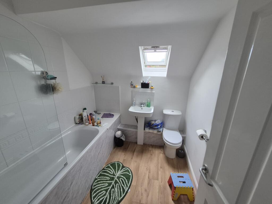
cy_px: 102
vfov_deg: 89.9
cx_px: 136
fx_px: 102
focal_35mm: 13
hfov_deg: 106.2
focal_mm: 1.74
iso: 125
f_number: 2.2
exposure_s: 1/50
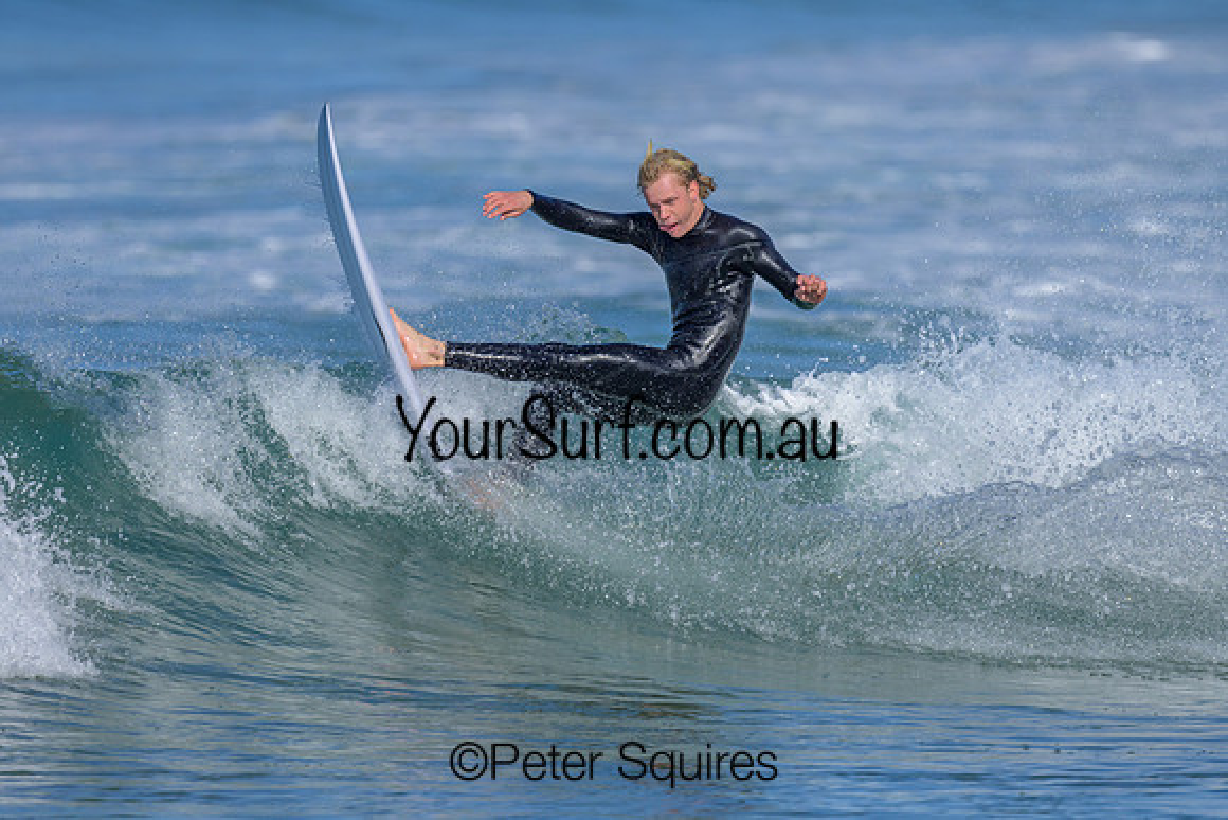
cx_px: 604
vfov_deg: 1.3
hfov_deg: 1.9
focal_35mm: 1093
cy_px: 368
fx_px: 37288
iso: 220
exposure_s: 1/2000
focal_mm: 800
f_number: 6.3
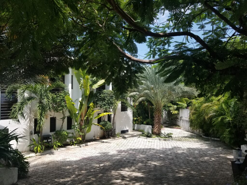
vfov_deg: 53.1
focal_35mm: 26
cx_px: 124
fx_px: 186
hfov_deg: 67.3
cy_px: 92
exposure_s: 1/1656
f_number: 1.7
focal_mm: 4.25
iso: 50
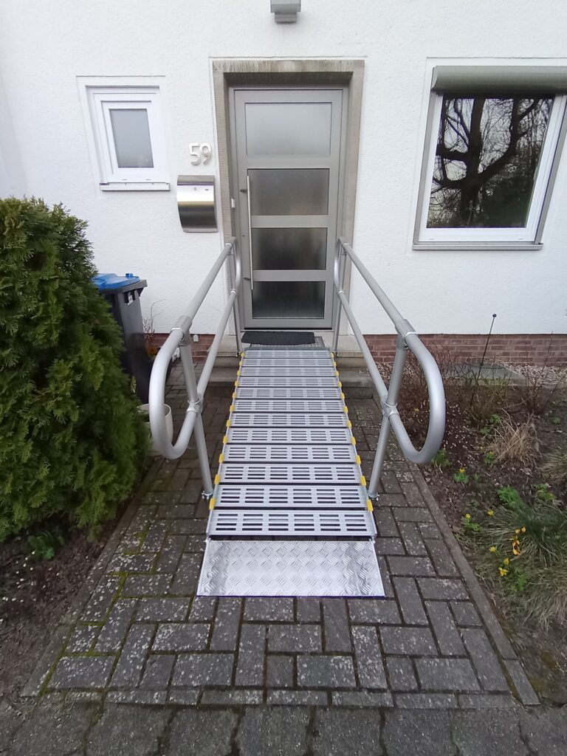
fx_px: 371
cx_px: 284
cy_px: 378
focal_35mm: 17
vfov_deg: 91.0
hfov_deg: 74.7
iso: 302
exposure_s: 1/100
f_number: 2.2
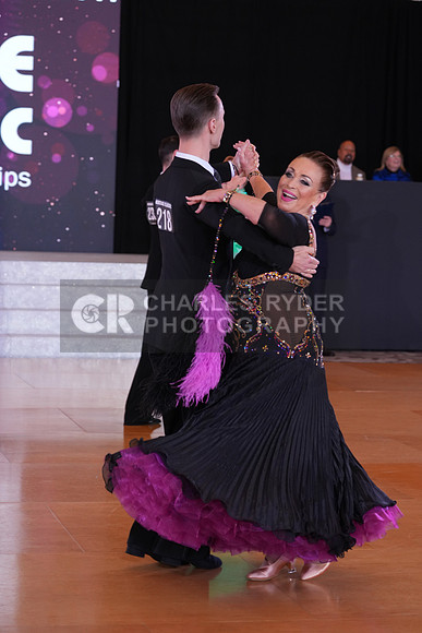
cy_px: 316
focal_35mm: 97
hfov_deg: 14.1
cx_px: 211
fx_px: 1704
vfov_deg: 21.0
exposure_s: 1/200
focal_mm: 97
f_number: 4.5
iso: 1250
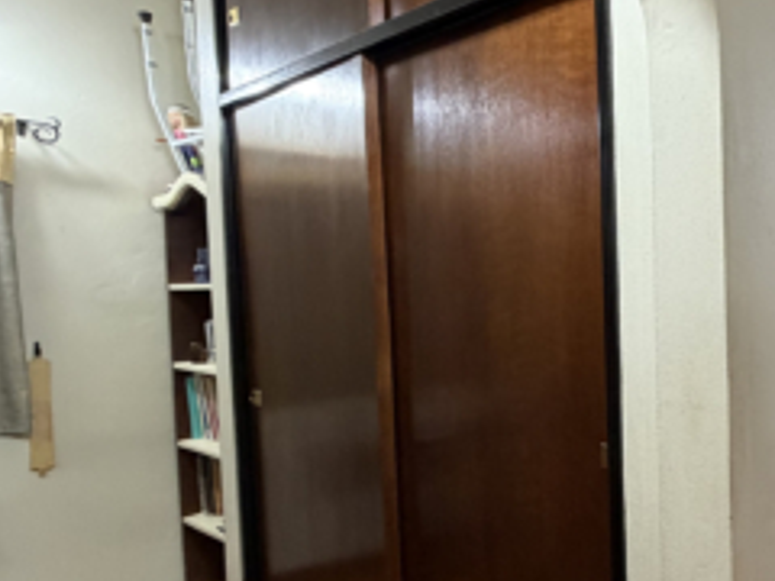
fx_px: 761
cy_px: 323
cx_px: 875
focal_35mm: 34
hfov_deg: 41.5
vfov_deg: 41.7
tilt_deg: -2.4
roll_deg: +1.0
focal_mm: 2.22
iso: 320
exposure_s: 1/50
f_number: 2.2
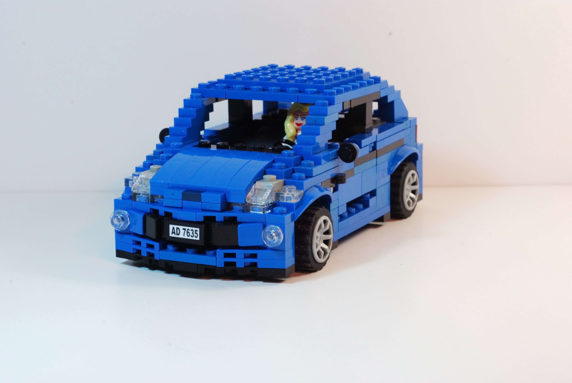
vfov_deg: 18.2
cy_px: 192
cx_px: 286
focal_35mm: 75
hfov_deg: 27.0
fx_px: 1193
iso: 800
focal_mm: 50
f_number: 14
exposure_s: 1/25
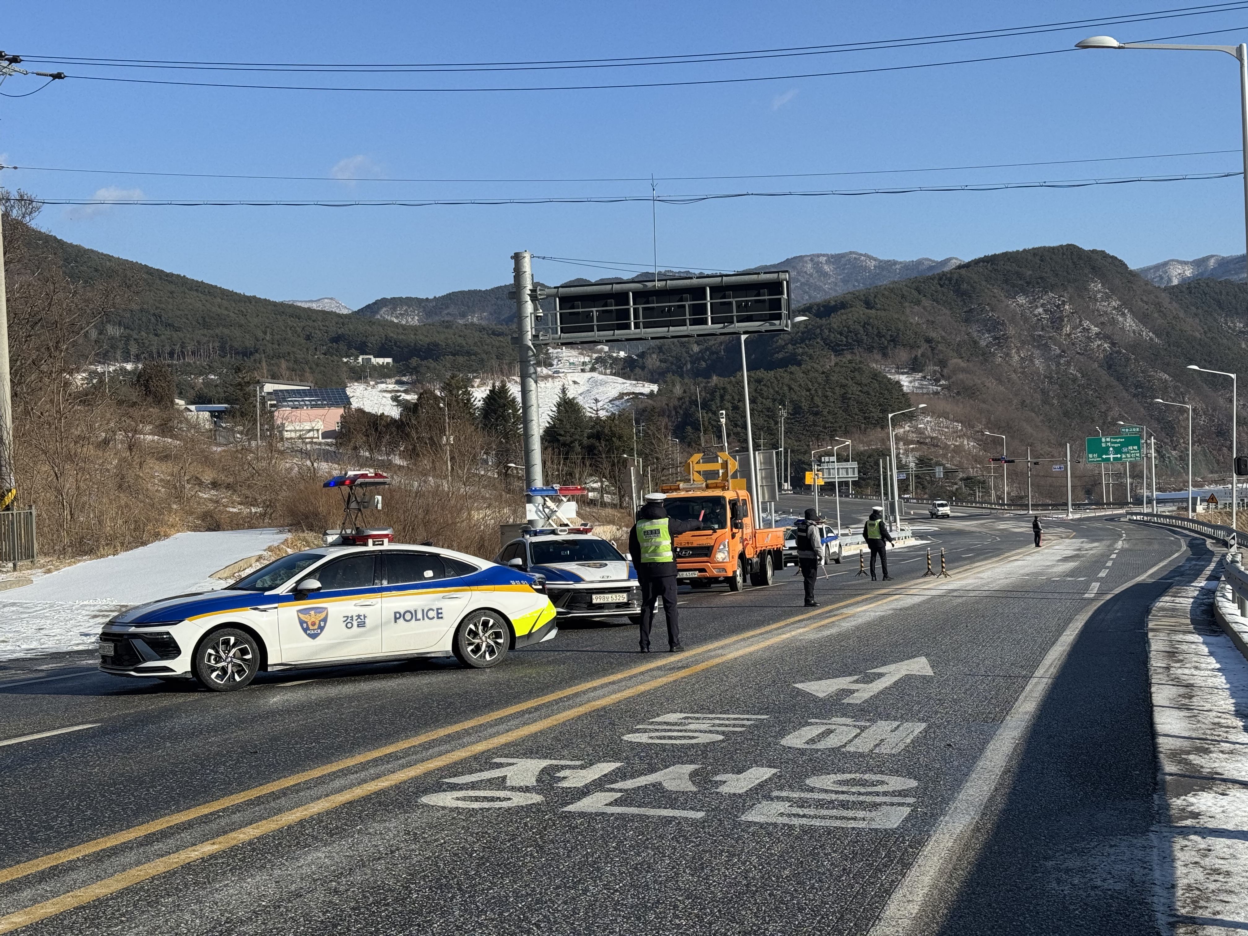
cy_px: 468
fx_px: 1731
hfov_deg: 39.7
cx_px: 624
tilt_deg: +0.3
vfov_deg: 30.3
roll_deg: +2.7
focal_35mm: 48
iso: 64
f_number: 1.78
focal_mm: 6.76
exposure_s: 1/4608
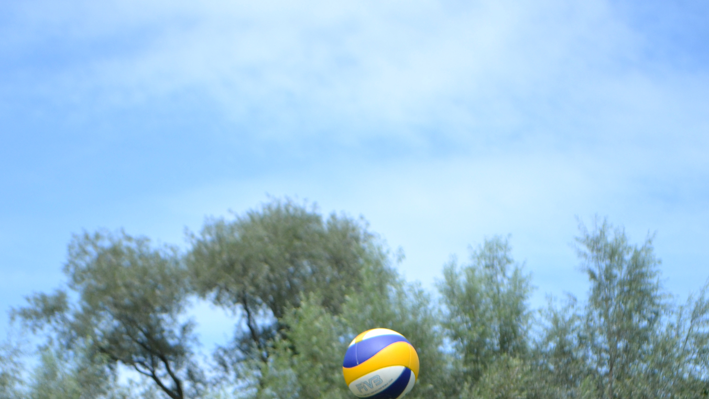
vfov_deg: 9.2
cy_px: 462
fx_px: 2459
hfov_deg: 16.4
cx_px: 352
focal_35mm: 131
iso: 400
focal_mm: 55
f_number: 5.6
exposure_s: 1/800
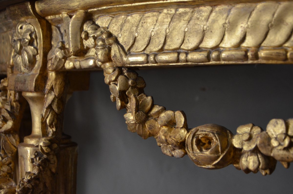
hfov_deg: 26.0
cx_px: 146
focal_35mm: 78
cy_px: 97
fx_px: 634
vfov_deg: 17.4
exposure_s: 1/30
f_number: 5
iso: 1400
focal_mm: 52
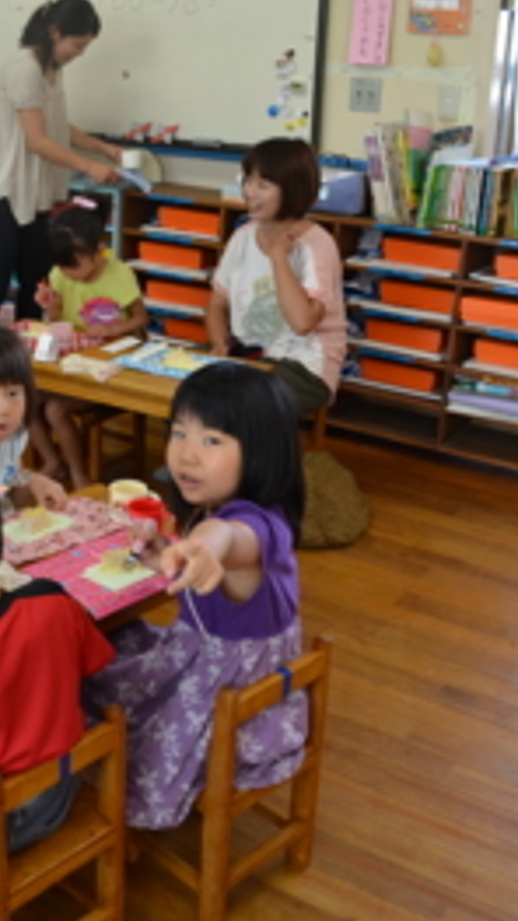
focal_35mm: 43
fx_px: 1050
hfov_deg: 27.4
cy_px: 457
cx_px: 136
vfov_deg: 47.4
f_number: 4
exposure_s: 1/60
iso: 400
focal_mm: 18
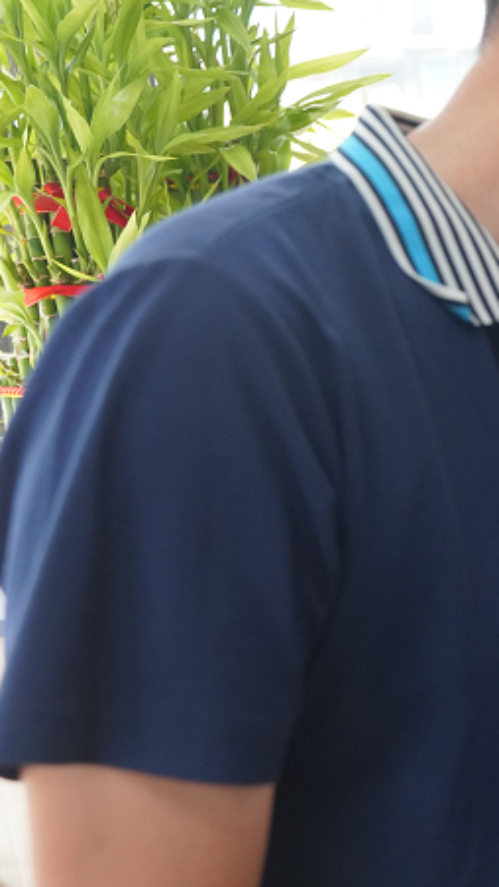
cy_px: 370
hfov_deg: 13.3
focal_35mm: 78
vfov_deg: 27.1
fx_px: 1833
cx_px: 1002
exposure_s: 1/160
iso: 1600
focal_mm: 28
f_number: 4
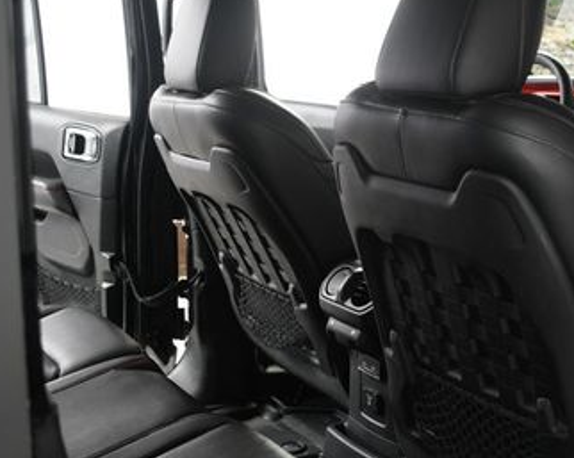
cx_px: 380
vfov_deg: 27.1
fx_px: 950
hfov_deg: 33.3
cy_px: 242
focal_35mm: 56
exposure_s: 1/160
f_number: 3.5
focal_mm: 20
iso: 100
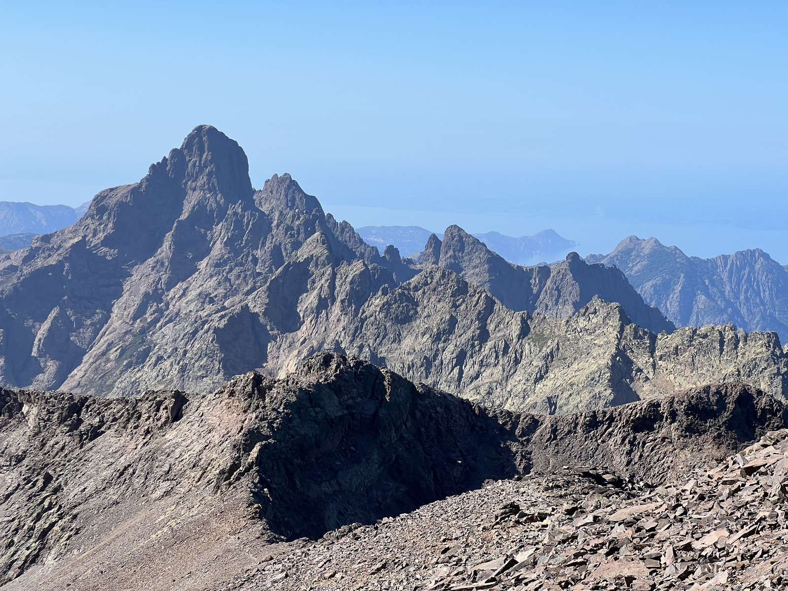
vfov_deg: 19.1
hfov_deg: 25.3
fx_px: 1753
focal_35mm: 77
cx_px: 394
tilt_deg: -5.0
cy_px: 296
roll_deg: -1.8
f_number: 2.8
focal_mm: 9
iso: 32
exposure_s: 1/927
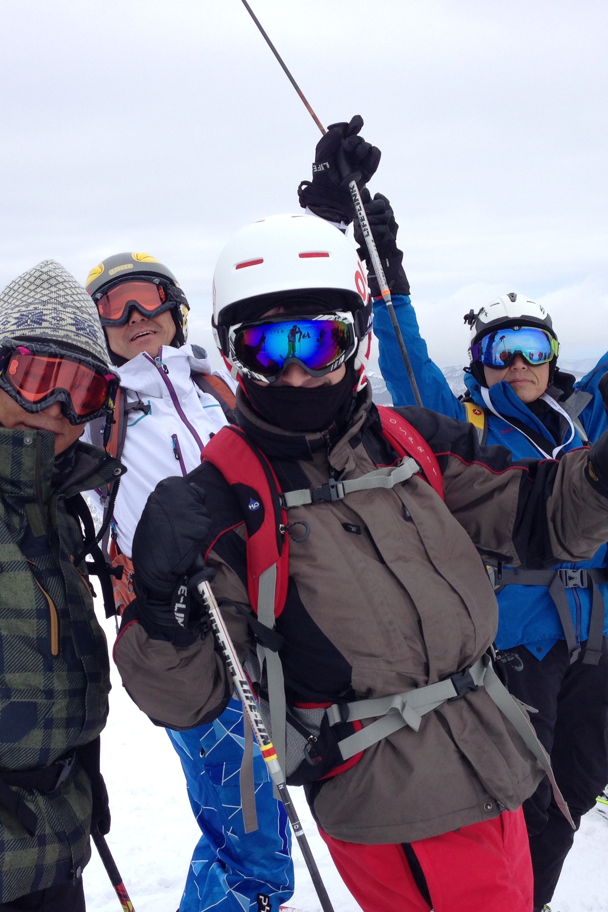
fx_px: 1165
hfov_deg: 29.2
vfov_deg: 42.7
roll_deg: +1.7
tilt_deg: -6.1
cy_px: 457
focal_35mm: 46
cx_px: 275
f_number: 2.4
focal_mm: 4.12
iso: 50
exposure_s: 1/919
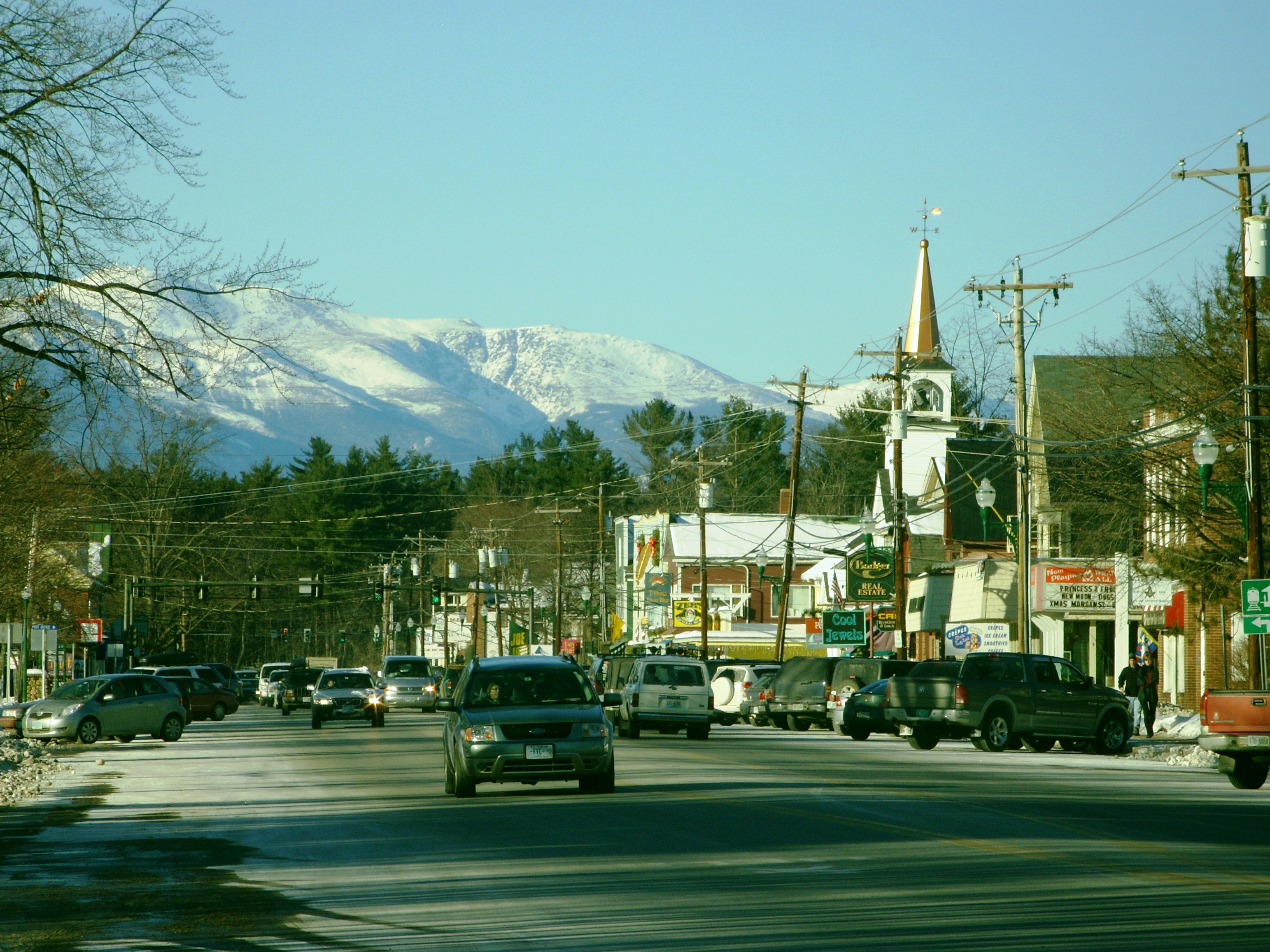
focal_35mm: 201
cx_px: 623
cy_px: 477
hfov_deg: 9.8
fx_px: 7375
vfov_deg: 7.4
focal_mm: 39
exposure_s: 1/309
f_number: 7.6
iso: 50
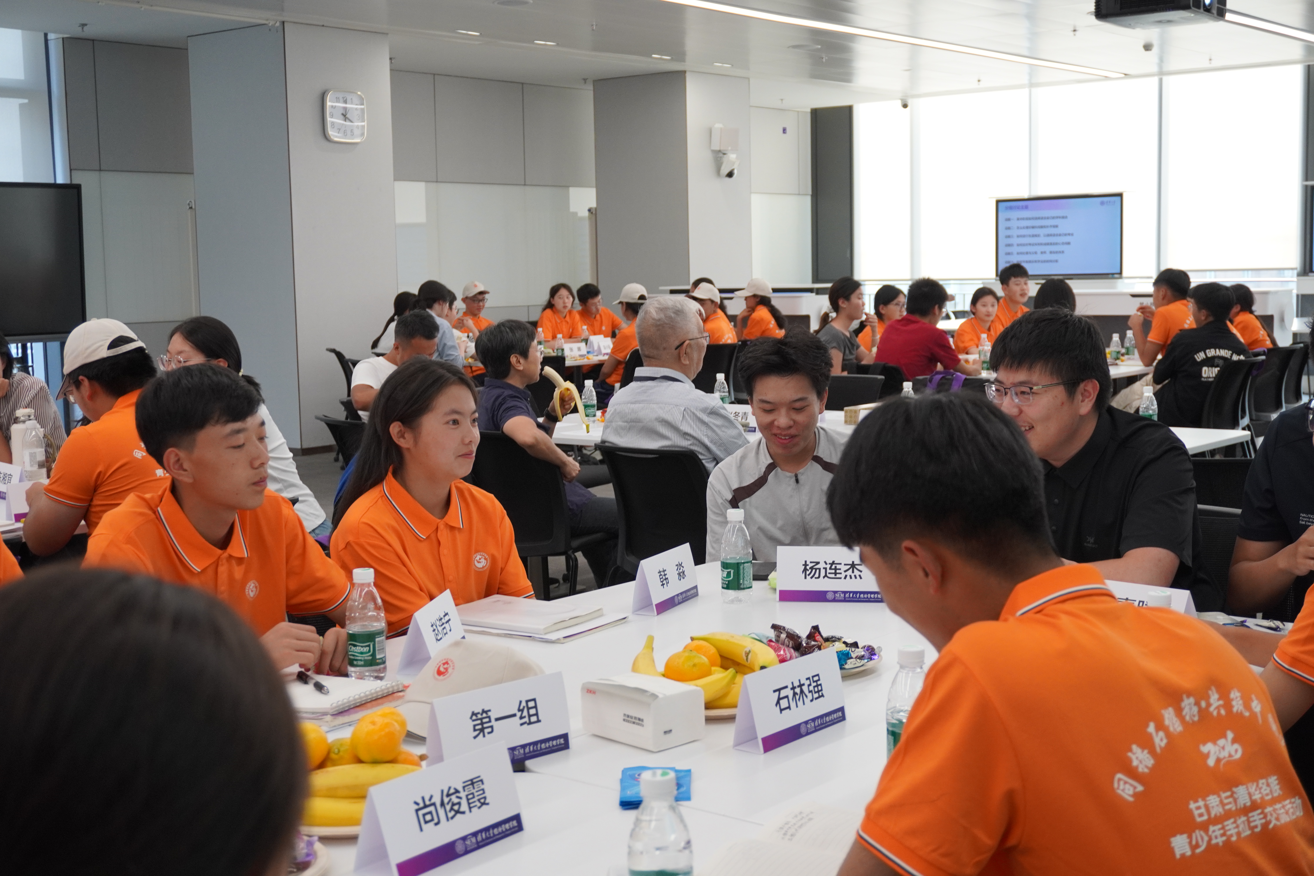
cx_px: 657
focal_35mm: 46
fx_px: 1697
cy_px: 438
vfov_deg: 28.9
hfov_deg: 42.3
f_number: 5
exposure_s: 1/160
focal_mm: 31
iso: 800
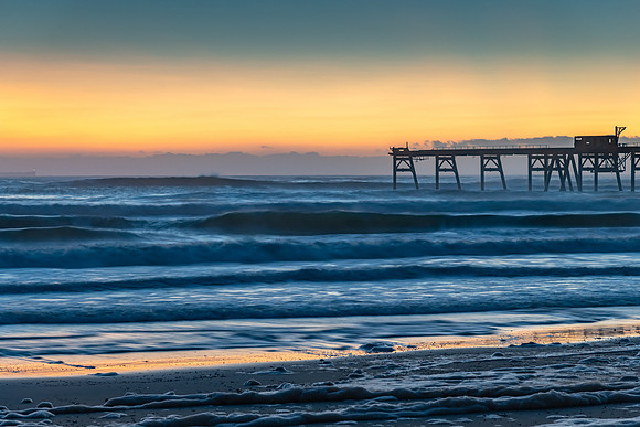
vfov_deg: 14.6
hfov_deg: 21.8
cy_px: 214
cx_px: 320
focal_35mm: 94
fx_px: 1665
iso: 320
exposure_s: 1/1.67
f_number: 6.3
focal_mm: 92
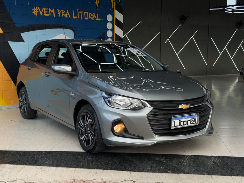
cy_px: 92
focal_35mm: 48
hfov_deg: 39.7
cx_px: 122
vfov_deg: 30.3
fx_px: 338
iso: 80
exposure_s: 1/712
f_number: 1.78
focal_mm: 6.76
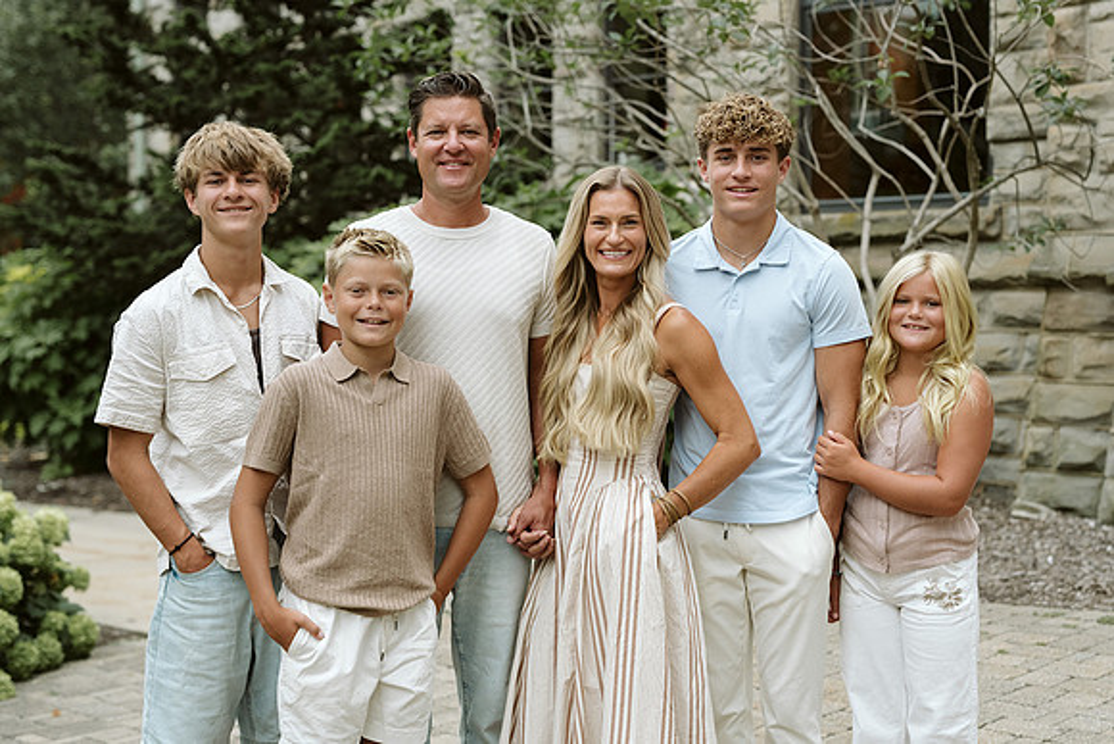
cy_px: 363
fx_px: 1721
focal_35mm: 56
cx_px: 620
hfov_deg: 35.8
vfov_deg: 24.4
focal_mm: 50
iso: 640
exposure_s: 1/250
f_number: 2.8
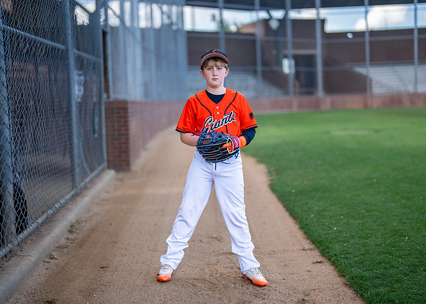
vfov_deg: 25.3
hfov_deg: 34.9
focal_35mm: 56
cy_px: 149
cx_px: 216
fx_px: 679
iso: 125
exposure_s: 1/2000
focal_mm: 50
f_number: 1.2
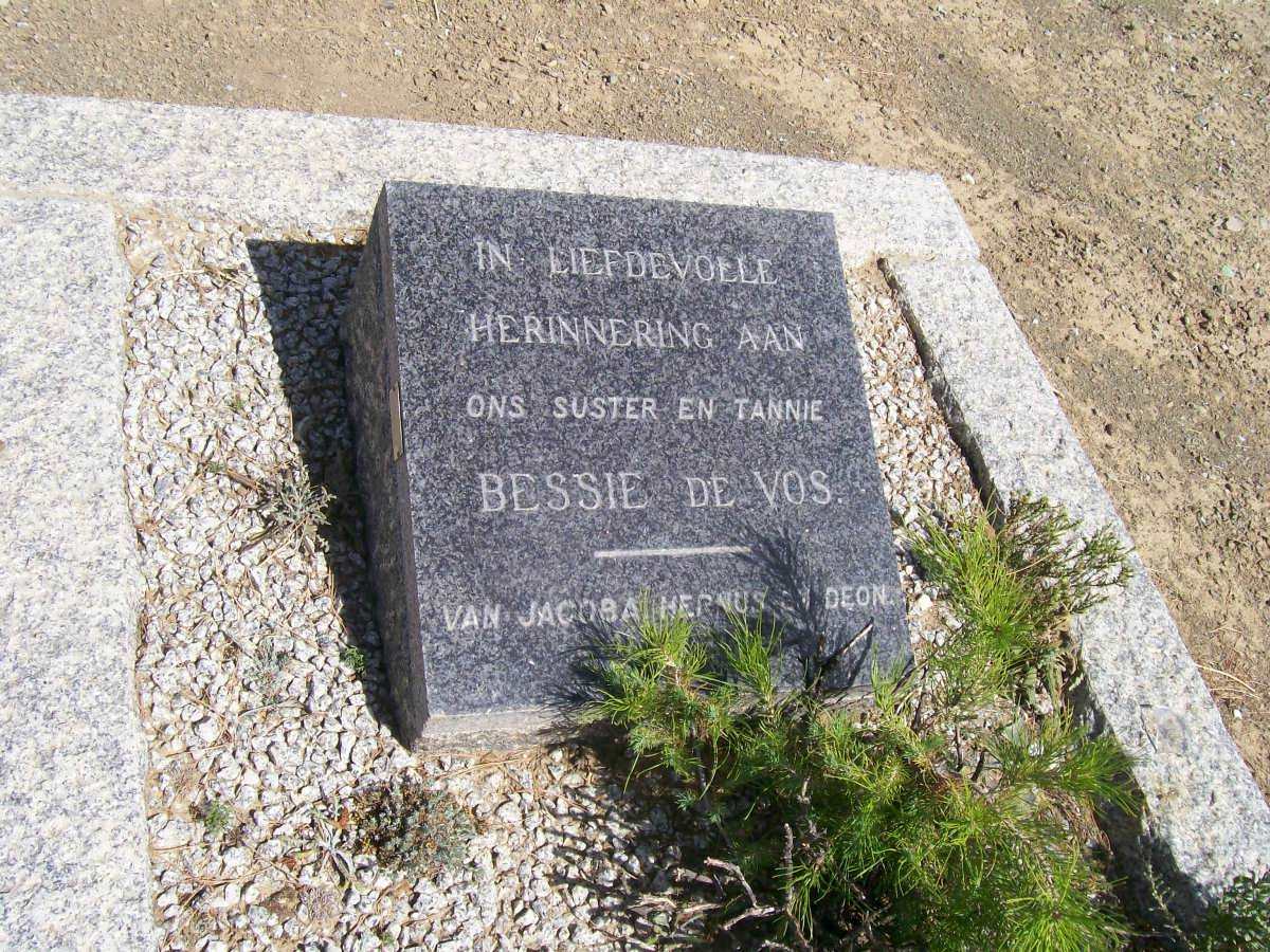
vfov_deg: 39.7
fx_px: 1321
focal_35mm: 36
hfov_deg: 51.4
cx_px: 635
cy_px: 476
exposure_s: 1/653
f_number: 4.8
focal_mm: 6
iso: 80
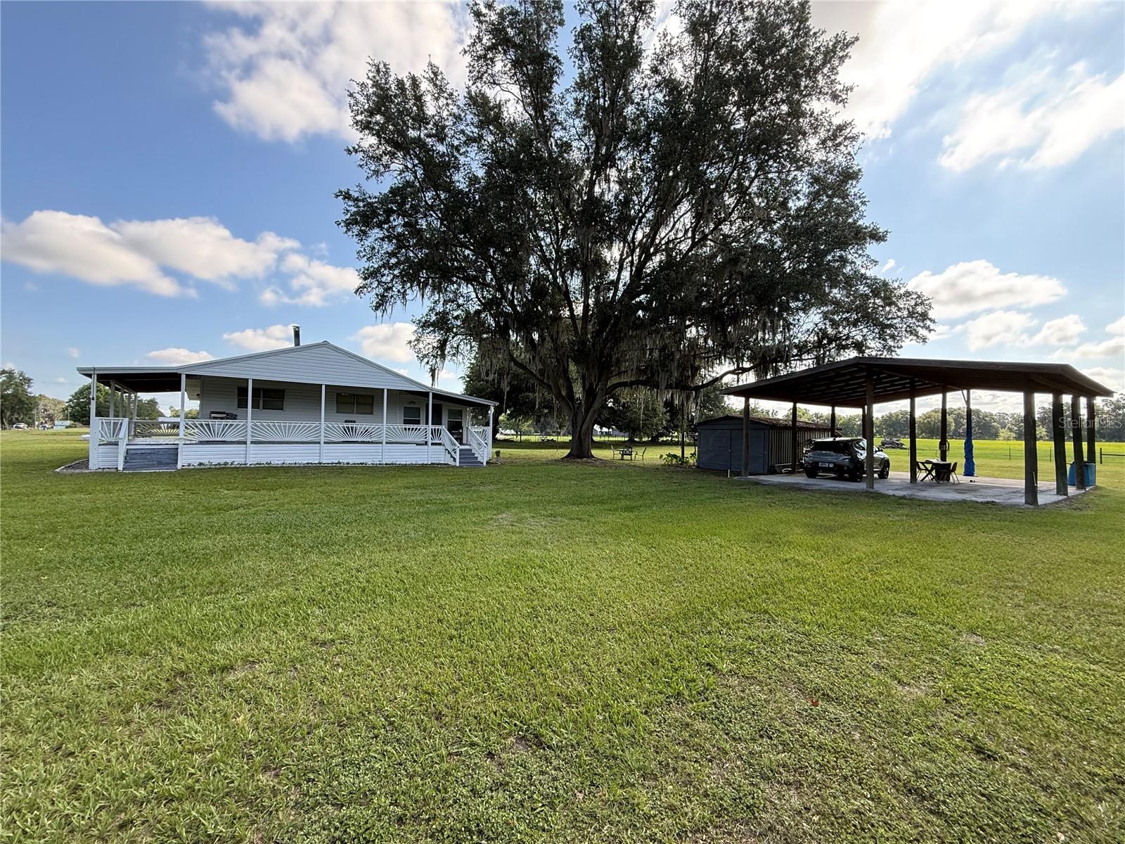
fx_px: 455
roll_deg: -0.9
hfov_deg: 102.1
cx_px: 562
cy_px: 422
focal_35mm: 14
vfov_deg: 85.7
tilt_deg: +3.1
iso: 64
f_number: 2.2
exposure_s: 1/326
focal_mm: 2.22
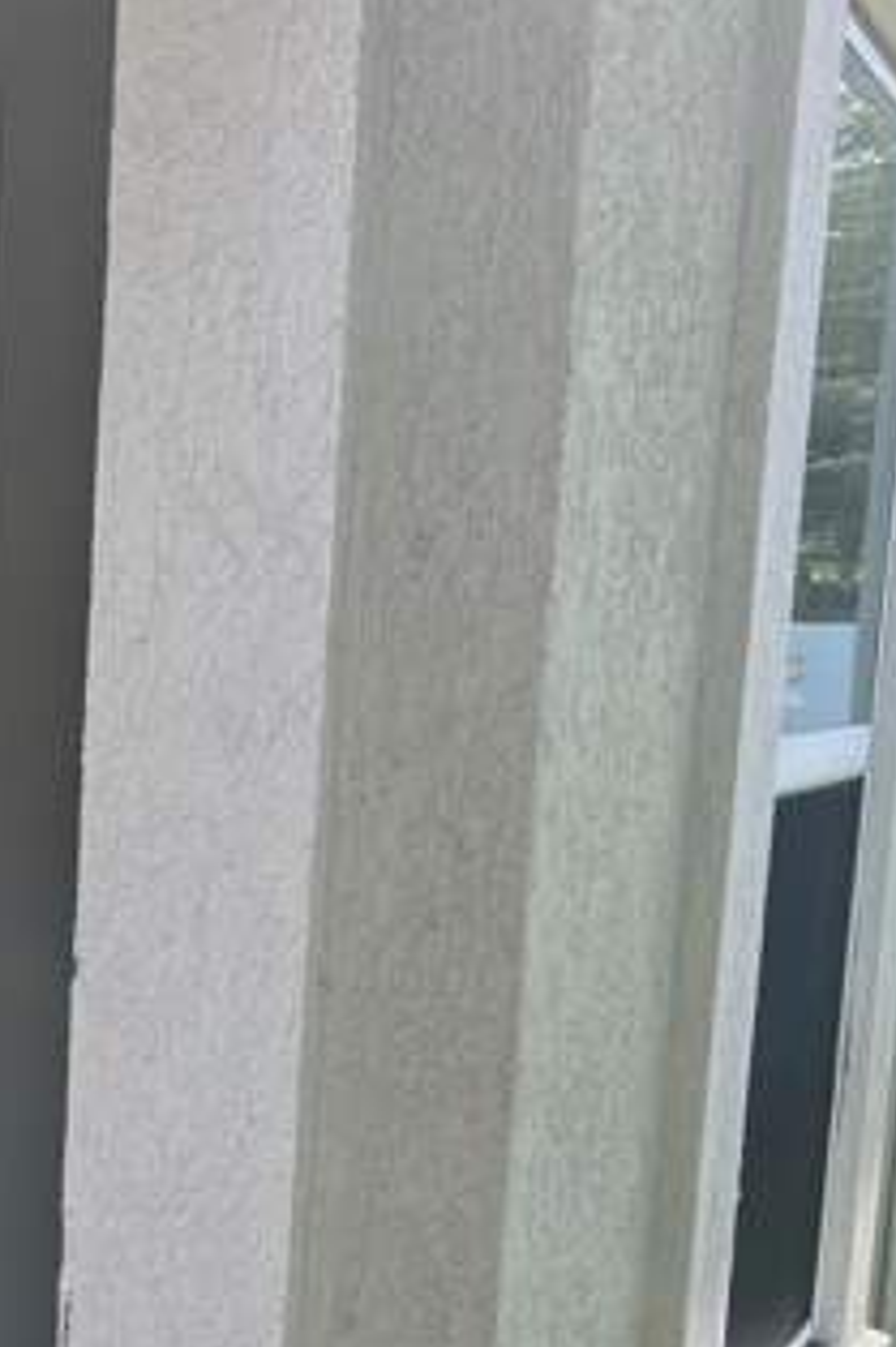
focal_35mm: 69
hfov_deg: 17.8
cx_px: -429
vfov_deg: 28.4
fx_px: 2579
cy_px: 1141
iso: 50
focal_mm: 5.7
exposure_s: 1/932
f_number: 1.5
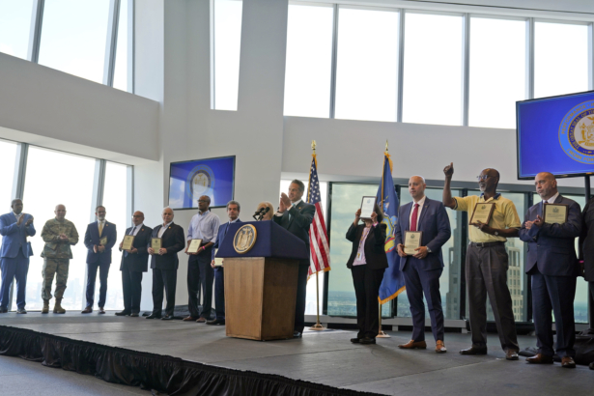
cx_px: 297
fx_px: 561
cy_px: 198
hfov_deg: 55.8
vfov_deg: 38.9
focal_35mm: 34
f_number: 4
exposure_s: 1/250
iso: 400
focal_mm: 34
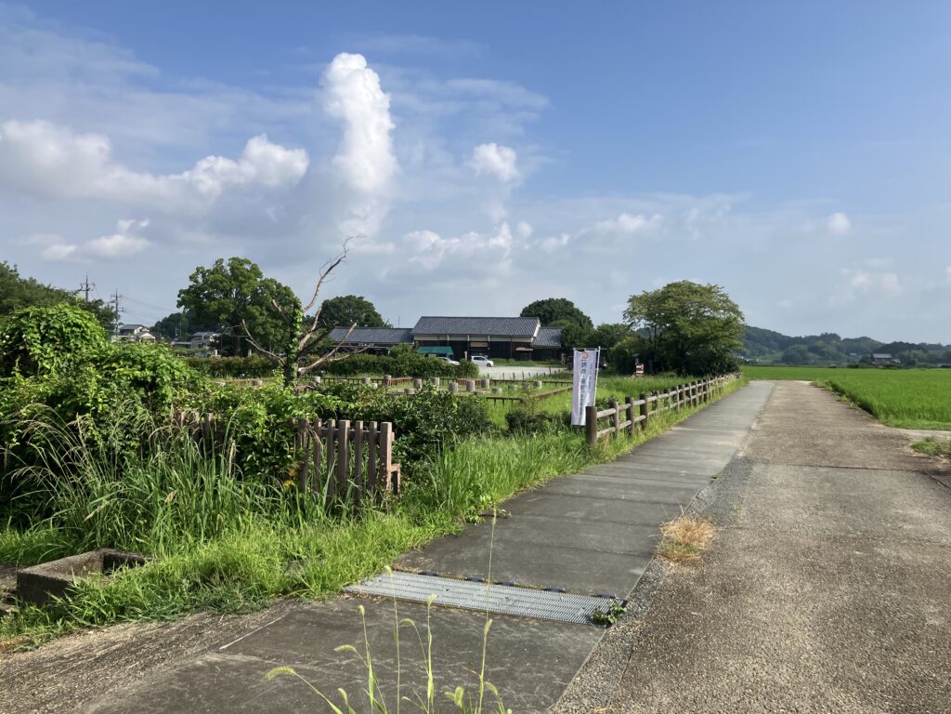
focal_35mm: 28
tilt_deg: +1.6
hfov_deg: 63.4
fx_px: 769
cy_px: 357
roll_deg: -0.8
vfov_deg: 49.7
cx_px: 476
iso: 32
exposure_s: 1/2558
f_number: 1.8
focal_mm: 3.99
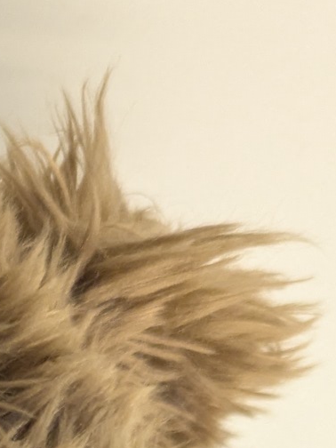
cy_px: 972
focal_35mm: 127
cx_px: -412
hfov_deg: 10.4
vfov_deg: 12.9
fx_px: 1644
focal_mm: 5.43
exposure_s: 1/100
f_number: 1.89
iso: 230
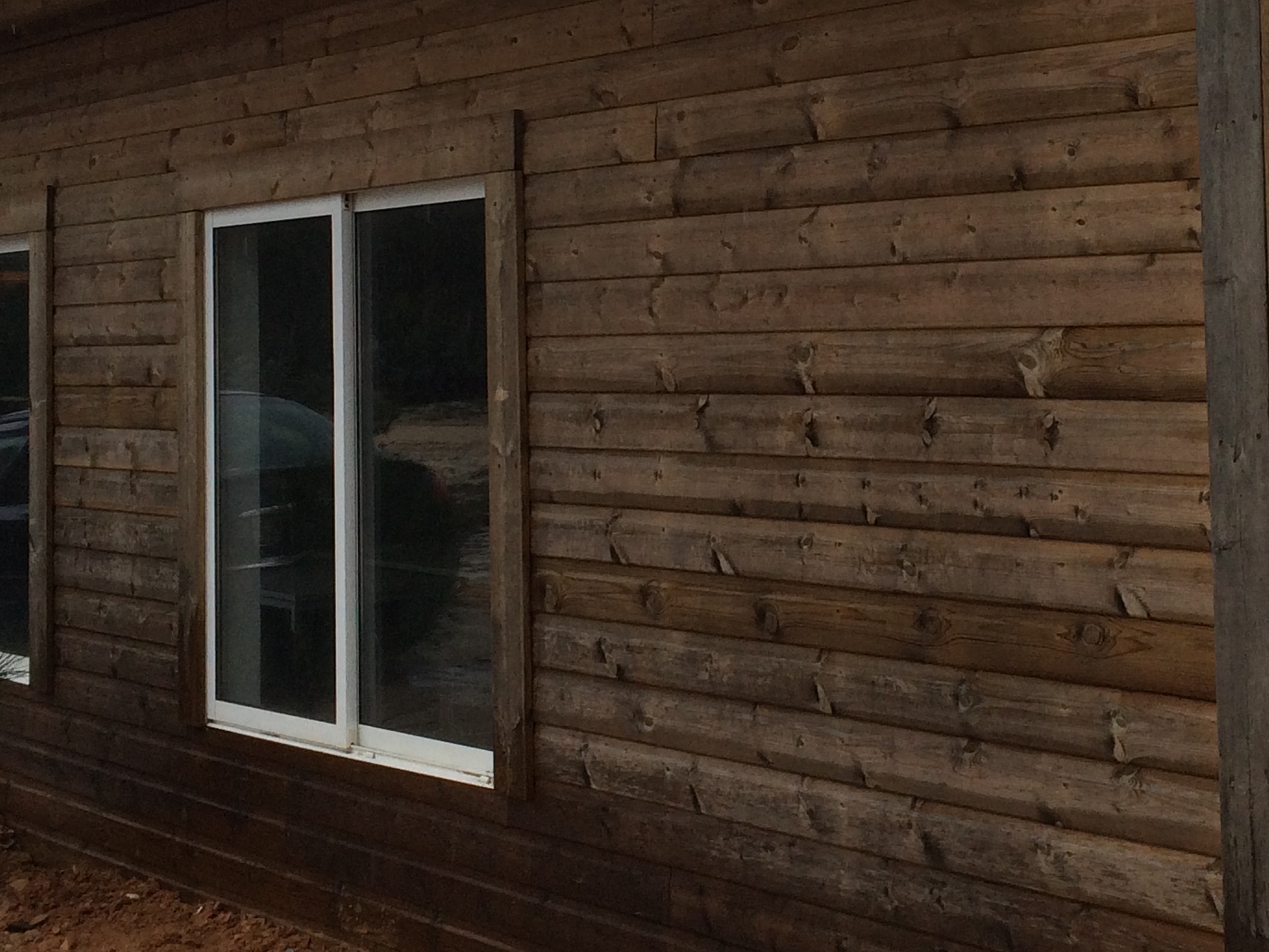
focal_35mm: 69
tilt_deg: +3.1
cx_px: 931
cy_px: 171
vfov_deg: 21.0
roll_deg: +0.5
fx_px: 2529
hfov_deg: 27.8
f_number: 2.2
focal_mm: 4.15
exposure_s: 1/100
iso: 50
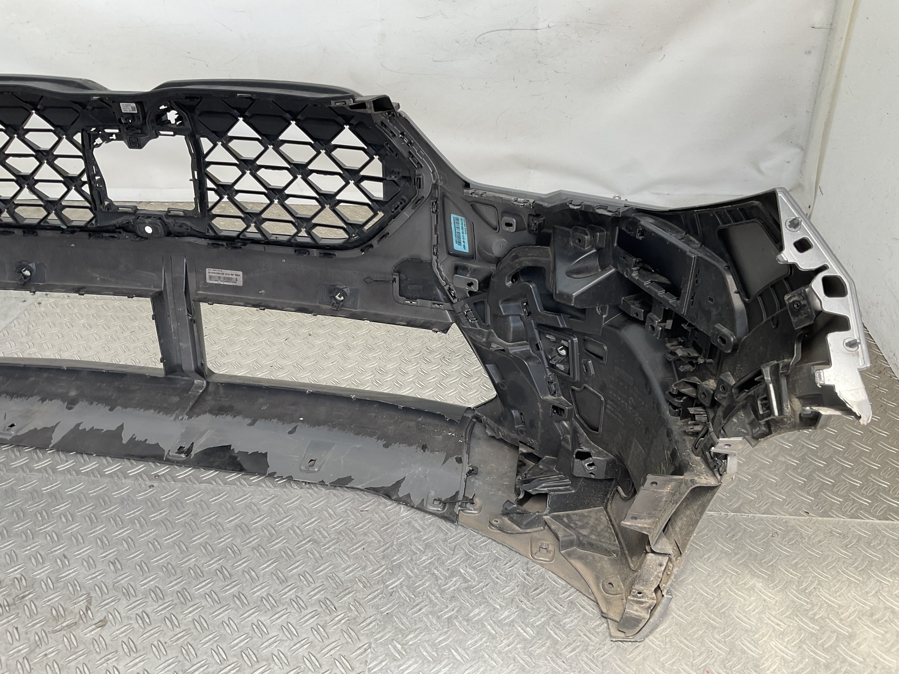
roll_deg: +1.2
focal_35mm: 29
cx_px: 450
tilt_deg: -34.1
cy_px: 337
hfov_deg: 61.7
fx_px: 753
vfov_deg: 48.2
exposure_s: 1/100
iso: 16
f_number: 1.8
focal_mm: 3
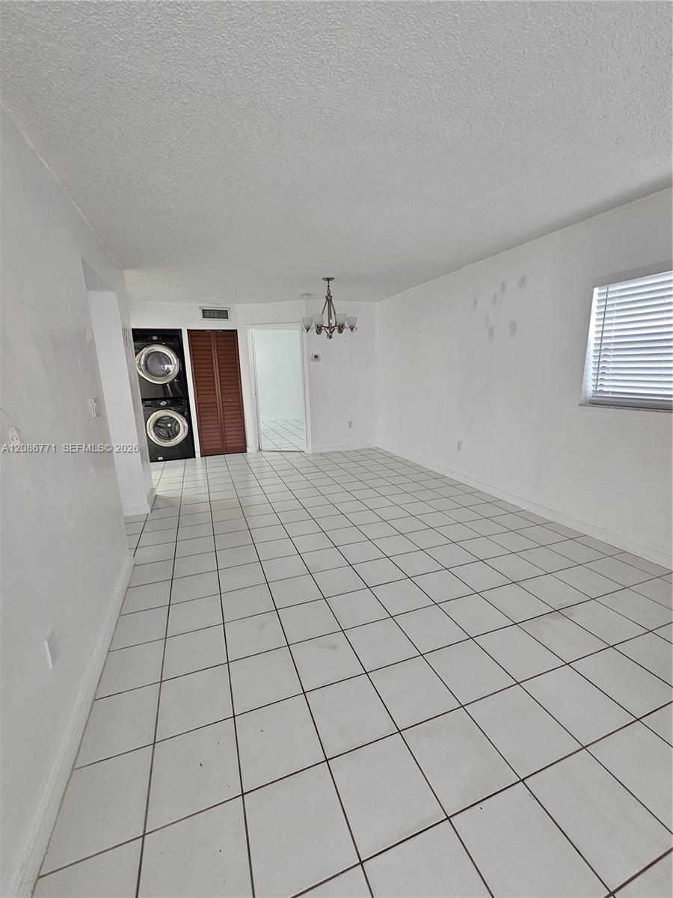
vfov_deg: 106.2
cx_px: 336
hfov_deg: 89.9
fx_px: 337
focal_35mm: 13
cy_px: 449
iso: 200
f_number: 2.2
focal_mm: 2.2
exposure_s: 1/60
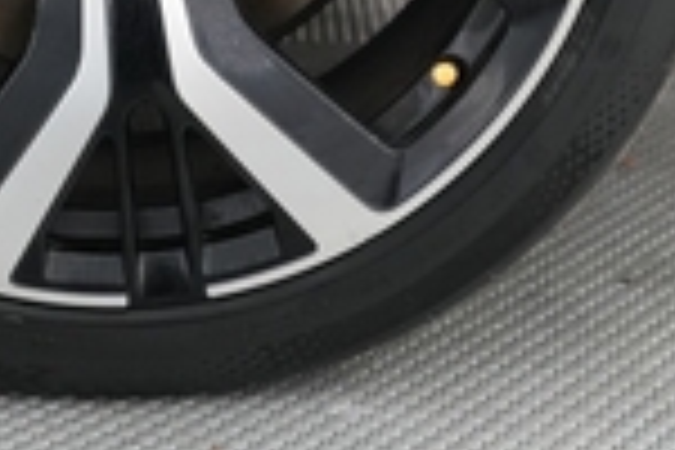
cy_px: -207
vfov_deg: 11.8
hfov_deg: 18.2
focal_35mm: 111
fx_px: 2081
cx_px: 104
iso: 4000
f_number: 2.8
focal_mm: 26
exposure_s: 1/160
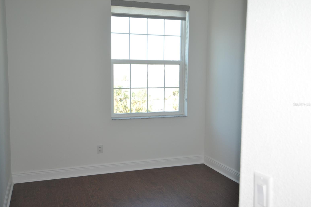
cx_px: 151
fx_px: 320
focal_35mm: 37
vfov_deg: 35.9
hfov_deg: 51.9
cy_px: 104
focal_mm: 24
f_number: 4.5
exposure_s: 1/80
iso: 400
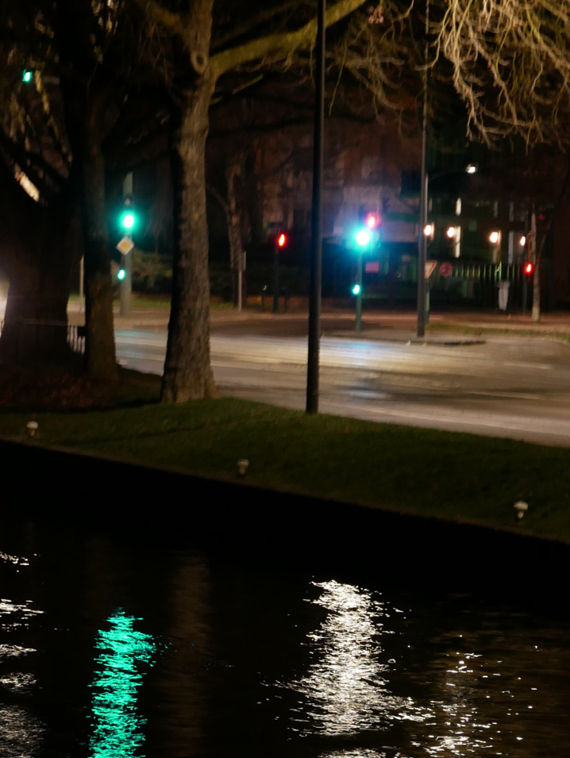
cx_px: 160
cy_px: 529
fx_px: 7344
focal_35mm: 335
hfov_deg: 4.4
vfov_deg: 5.9
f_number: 5.6
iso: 1000
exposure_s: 1/2.5
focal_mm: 100
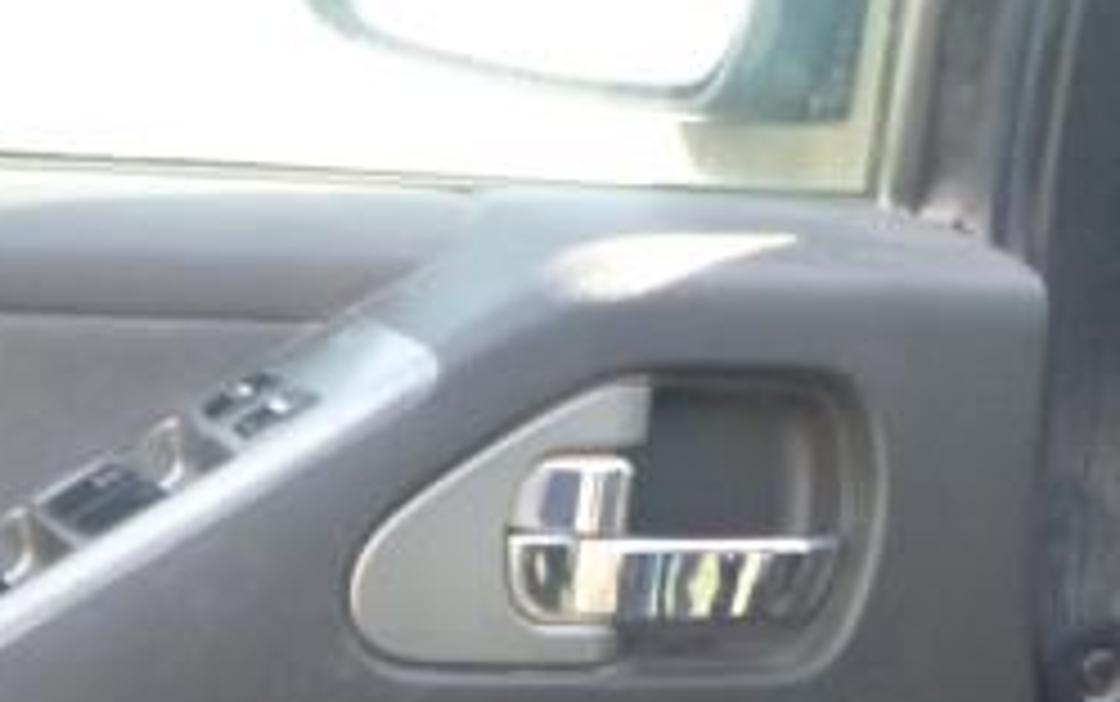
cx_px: -319
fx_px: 2596
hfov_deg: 22.0
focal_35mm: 85
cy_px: 1112
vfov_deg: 14.2
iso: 250
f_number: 3.9
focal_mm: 4.5
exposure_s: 1/60
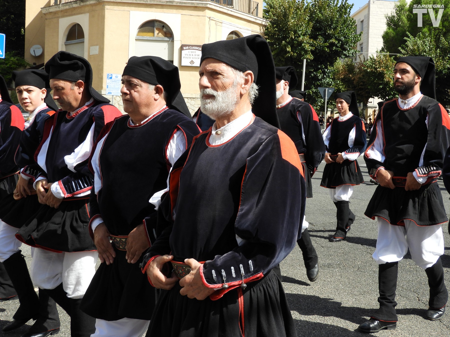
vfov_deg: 29.1
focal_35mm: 50
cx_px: 225
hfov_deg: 38.2
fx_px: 650
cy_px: 168
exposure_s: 1/500
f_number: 4
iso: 100
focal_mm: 9
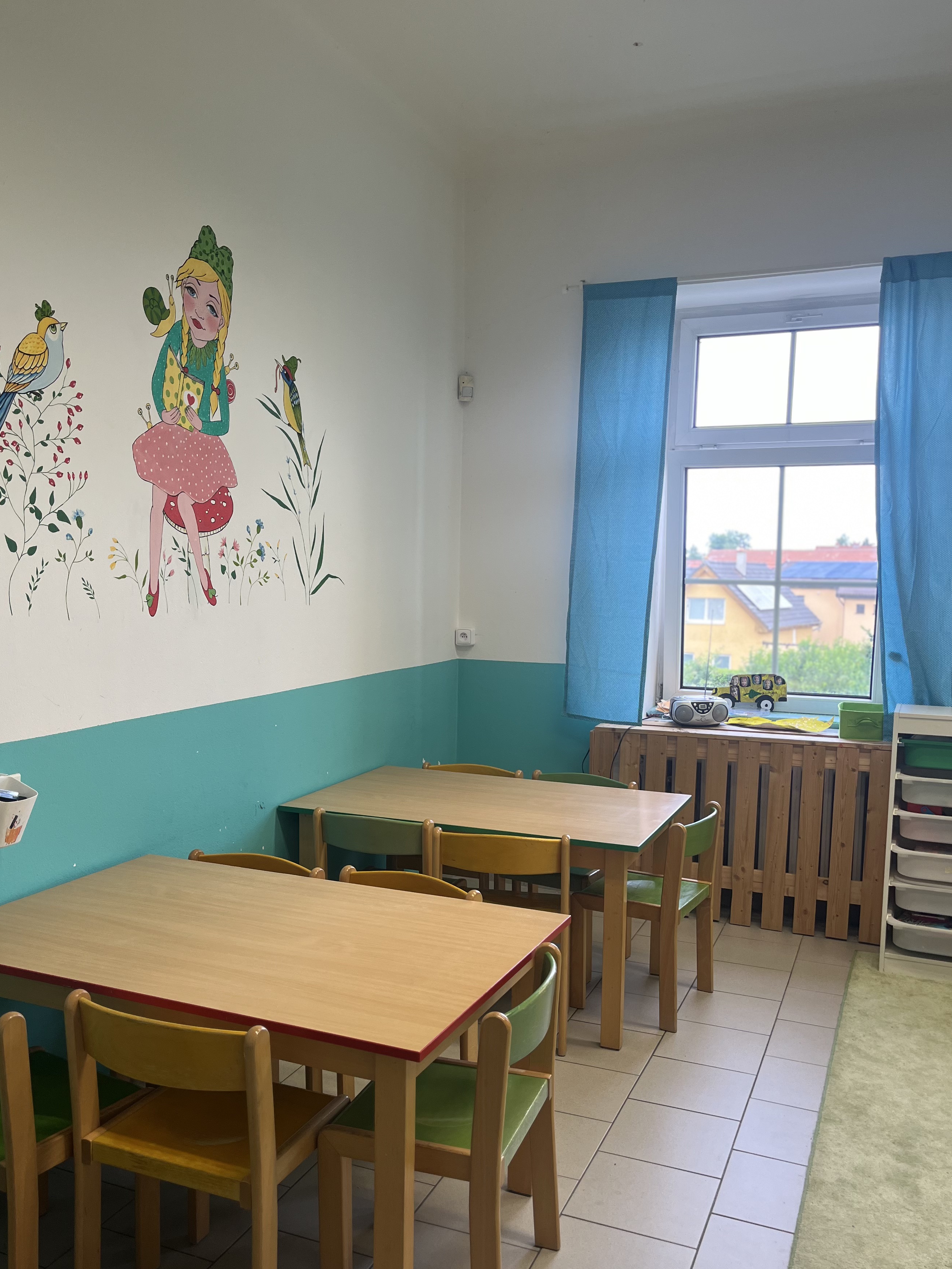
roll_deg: +0.5
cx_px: 425
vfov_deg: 59.9
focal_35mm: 30
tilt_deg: -6.1
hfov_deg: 46.7
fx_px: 1100
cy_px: 690
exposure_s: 1/119
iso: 50
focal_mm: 5.1
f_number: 1.6
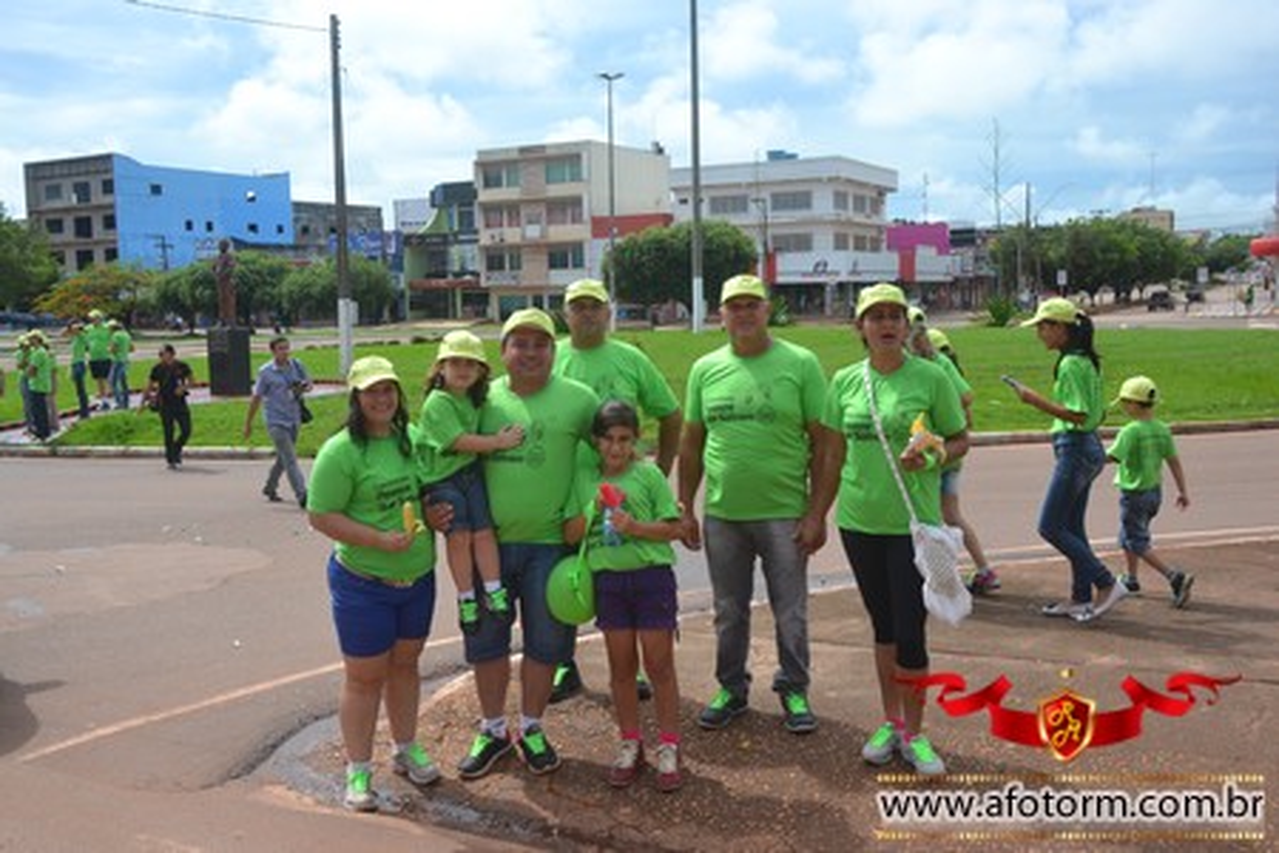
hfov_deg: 57.2
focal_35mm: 33
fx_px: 1172
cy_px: 426
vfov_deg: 40.0
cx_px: 640
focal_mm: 22
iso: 100
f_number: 8
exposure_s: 1/250
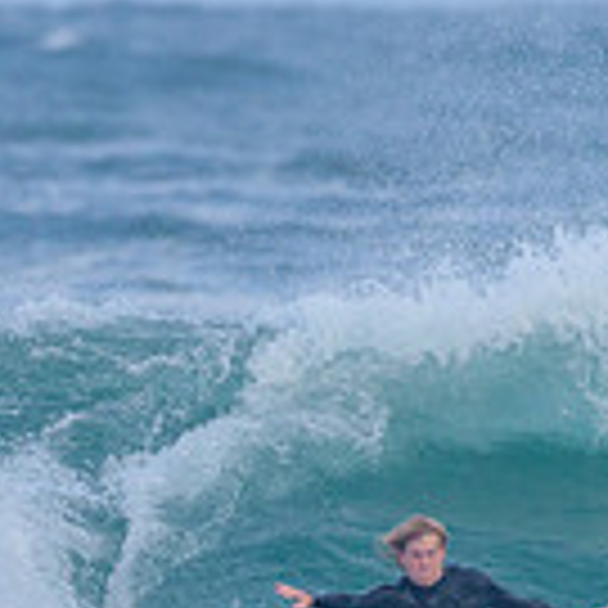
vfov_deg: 0.8
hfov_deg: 0.8
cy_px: 695
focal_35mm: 2242
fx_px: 44552
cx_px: 247
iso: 450
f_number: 5.6
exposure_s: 1/2000
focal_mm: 500
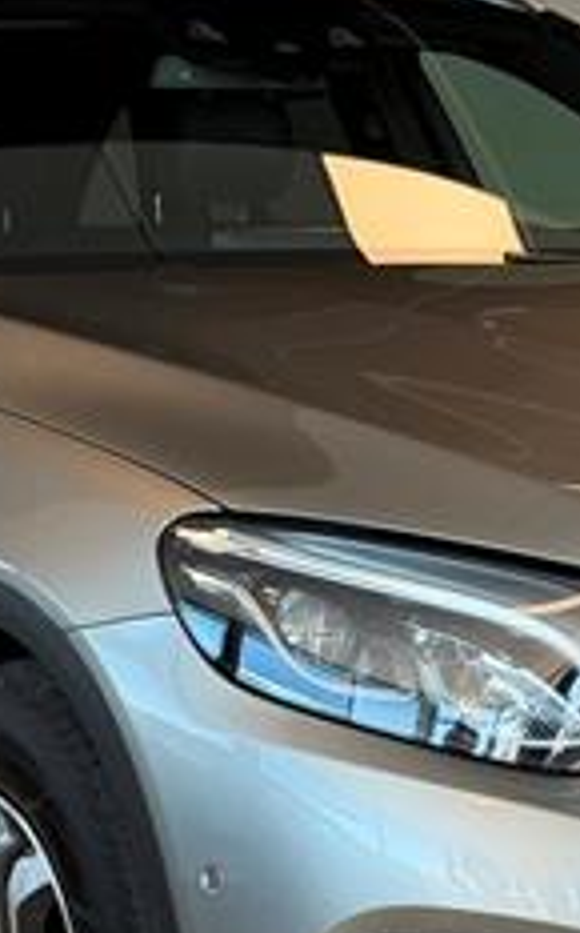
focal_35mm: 140
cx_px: 420
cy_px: 729
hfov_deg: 9.3
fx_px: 3552
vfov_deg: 14.9
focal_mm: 6.76
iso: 64
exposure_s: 1/121
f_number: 1.78
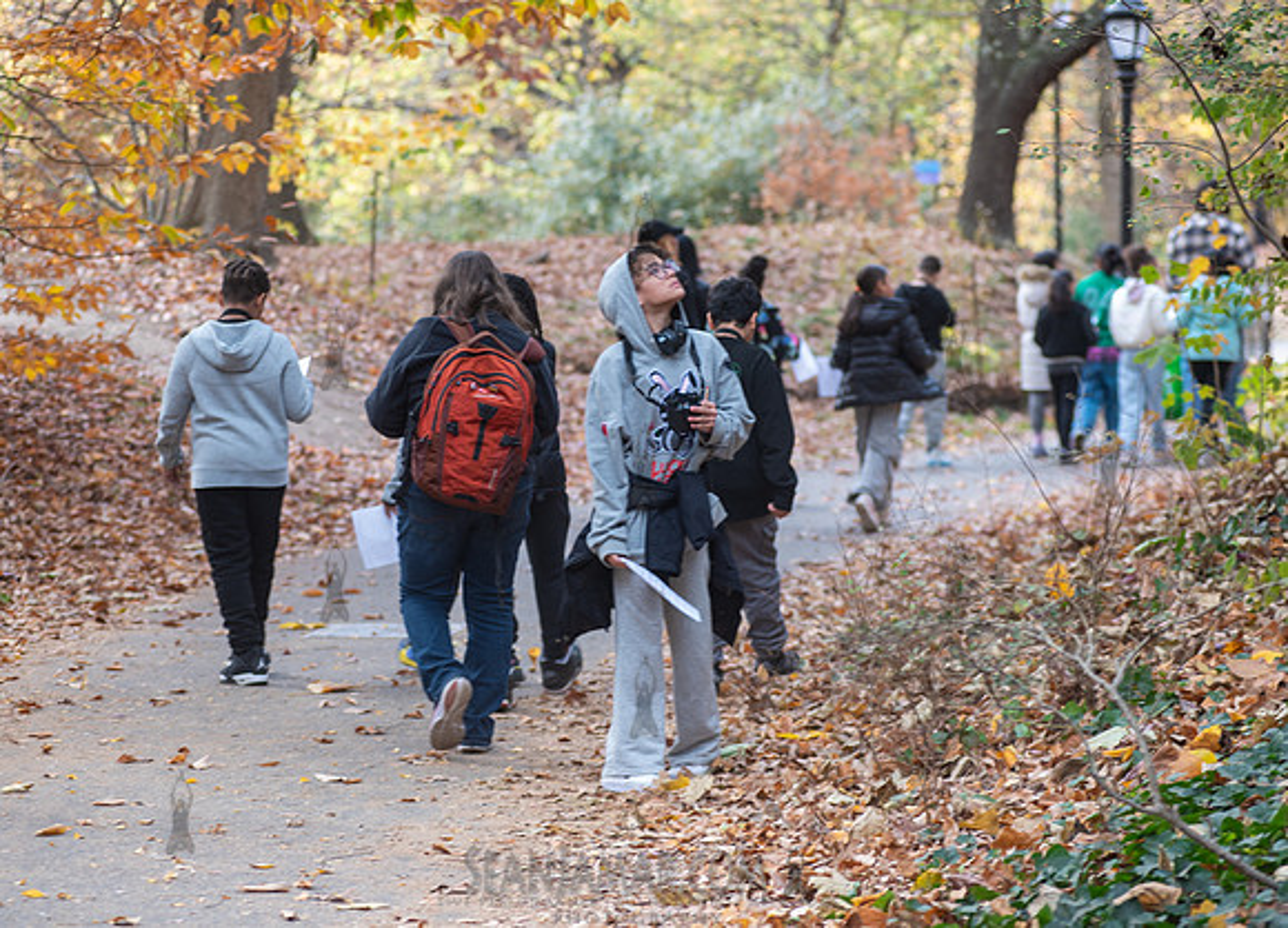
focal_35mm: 136
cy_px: 477
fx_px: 4989
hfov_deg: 14.7
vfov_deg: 10.6
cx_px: 641
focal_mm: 120
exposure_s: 1/125
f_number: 3.5
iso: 160
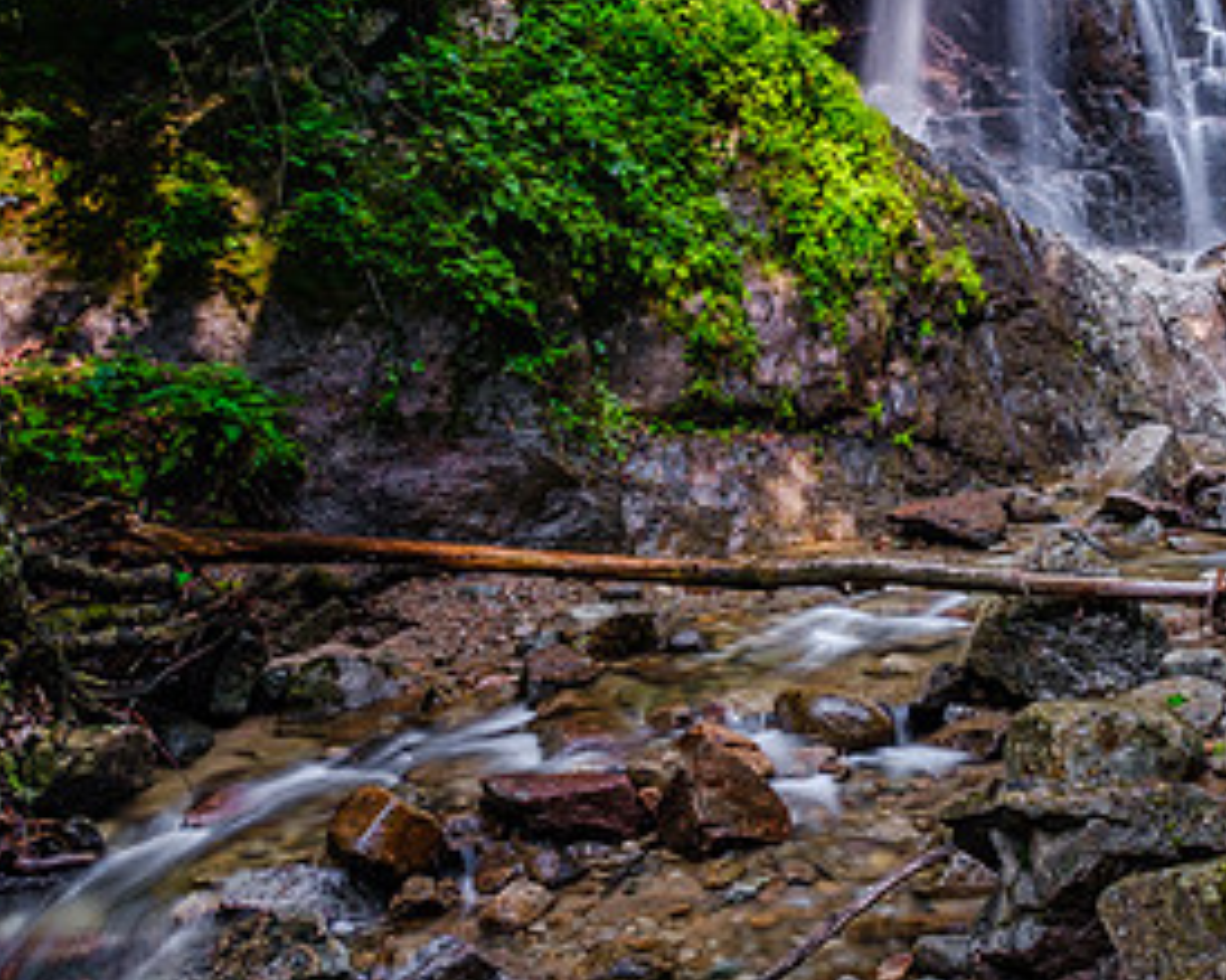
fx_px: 1124
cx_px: 854
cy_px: 440
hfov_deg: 55.5
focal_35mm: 31
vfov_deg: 47.0
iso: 160
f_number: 8
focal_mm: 10
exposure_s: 1.5
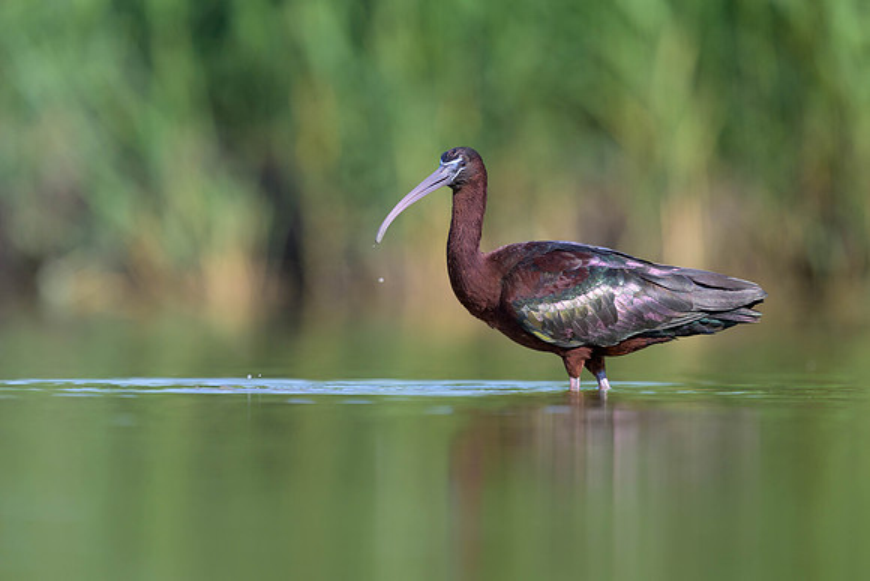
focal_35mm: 781
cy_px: 202
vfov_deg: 1.8
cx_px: 430
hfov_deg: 2.6
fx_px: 18884
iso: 360
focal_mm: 560
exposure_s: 1/1600
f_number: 4
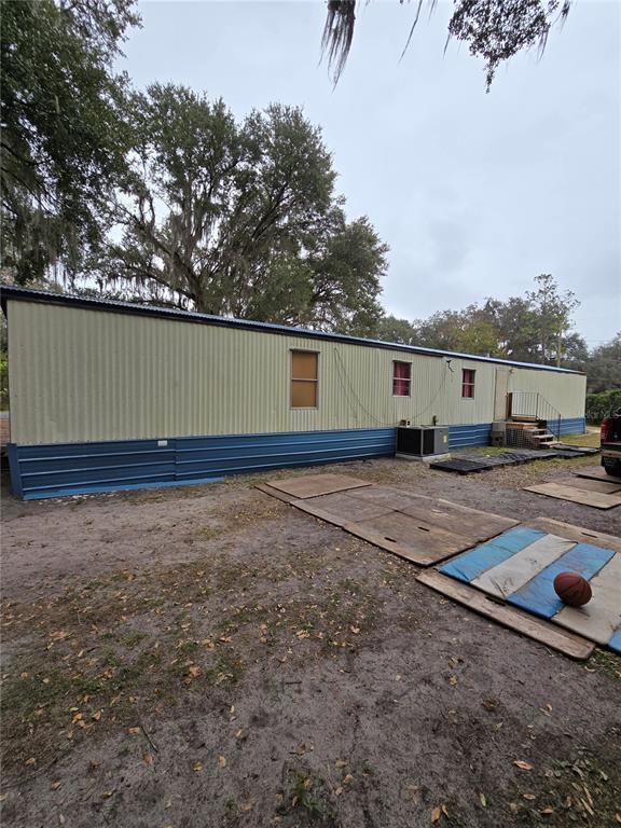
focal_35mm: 13
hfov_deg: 89.9
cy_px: 414
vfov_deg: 106.2
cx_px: 310
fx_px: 311
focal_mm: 2.2
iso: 50
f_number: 2.2
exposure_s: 1/619
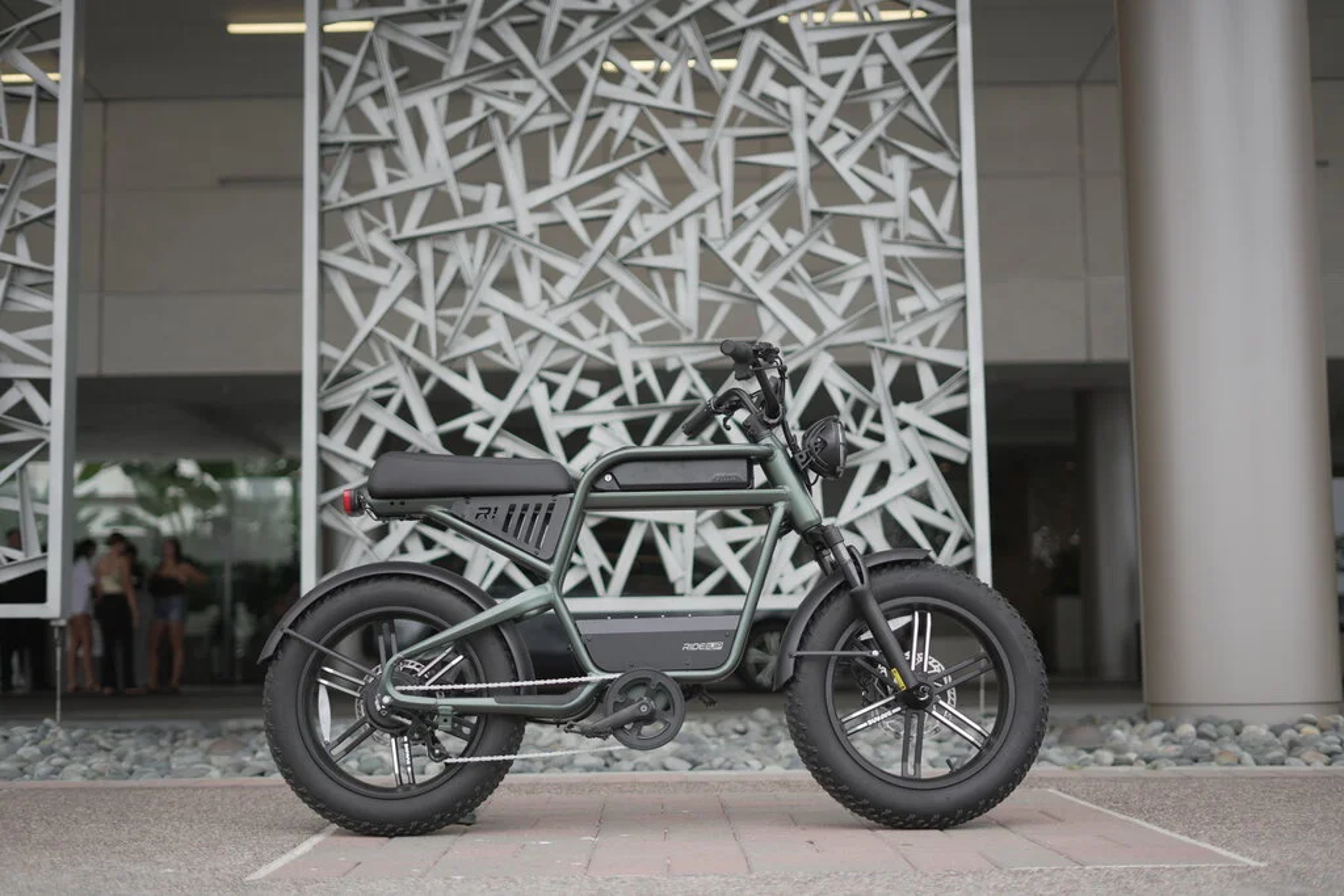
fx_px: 1867
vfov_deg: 27.0
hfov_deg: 39.6
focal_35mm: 50
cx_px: 672
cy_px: 448
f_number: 1.8
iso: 125
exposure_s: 1/1000
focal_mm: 50
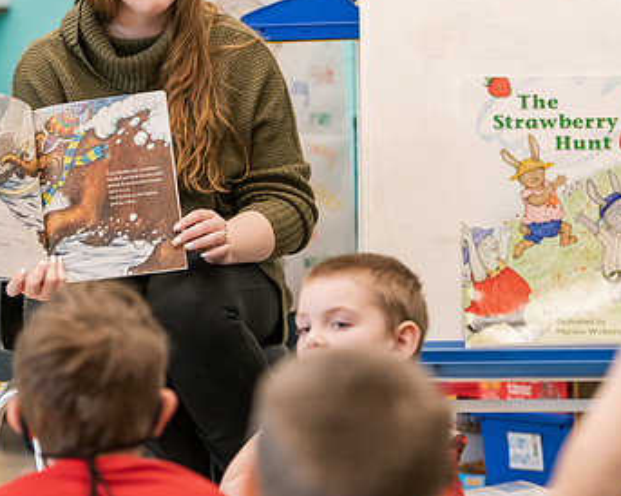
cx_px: 214
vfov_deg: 9.5
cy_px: 164
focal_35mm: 162
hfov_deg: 11.9
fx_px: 2976
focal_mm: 102
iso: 1600
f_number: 3.2
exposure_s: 1/160
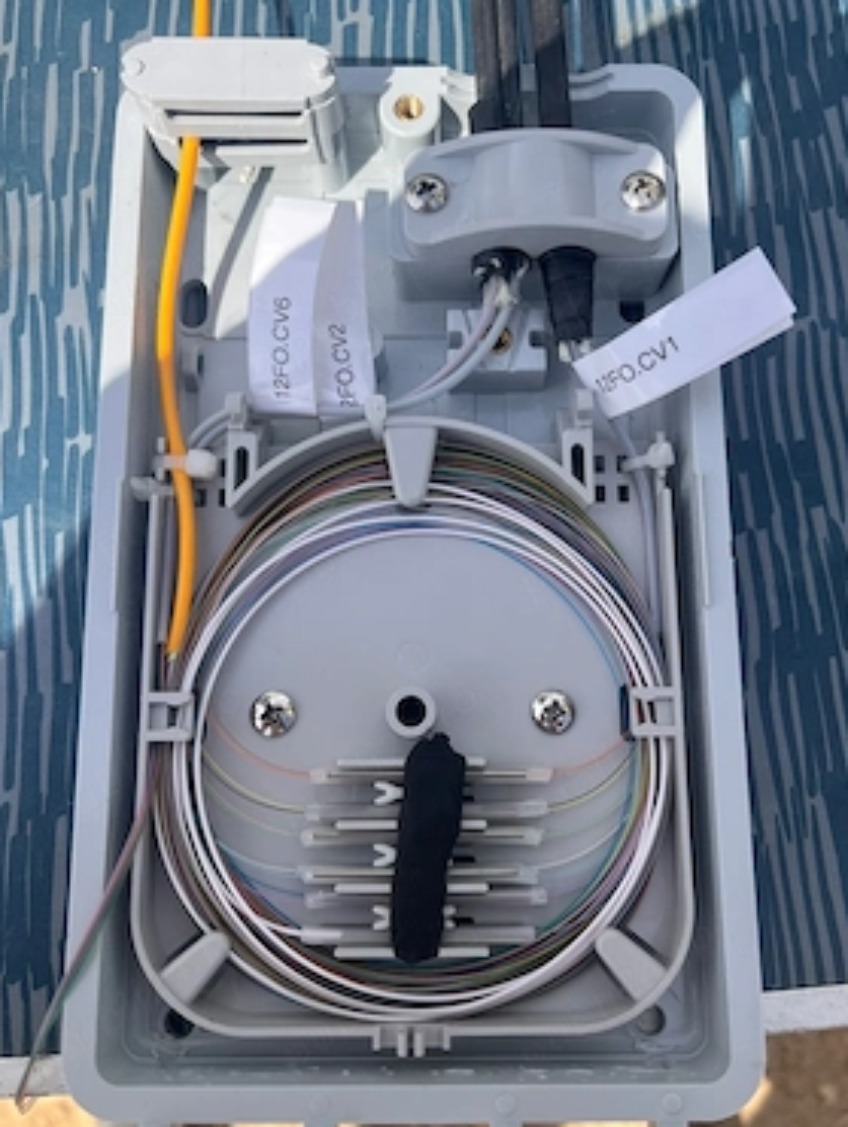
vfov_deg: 63.4
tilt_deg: -80.0
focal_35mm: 28
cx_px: 441
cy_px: 559
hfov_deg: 49.8
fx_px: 913
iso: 50
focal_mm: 5.1
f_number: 1.6
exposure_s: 1/3413
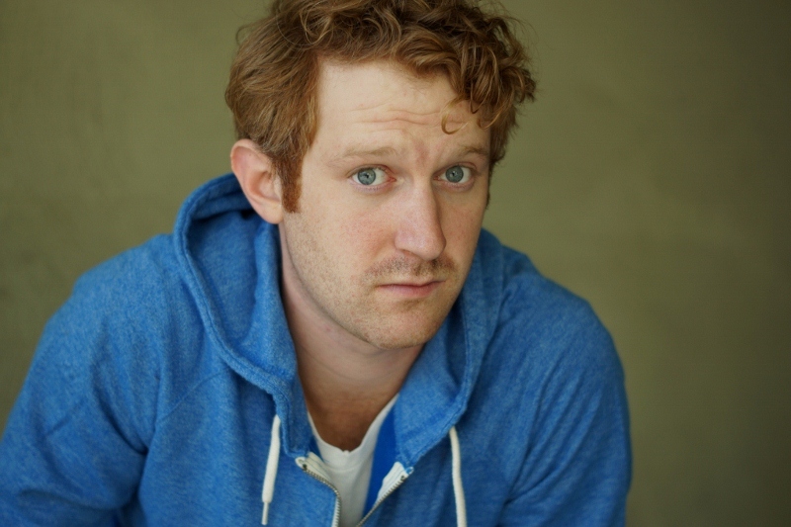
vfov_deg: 18.2
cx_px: 396
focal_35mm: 75
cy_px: 264
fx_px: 1647
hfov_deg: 27.0
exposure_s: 1/320
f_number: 2.2
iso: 100
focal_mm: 50
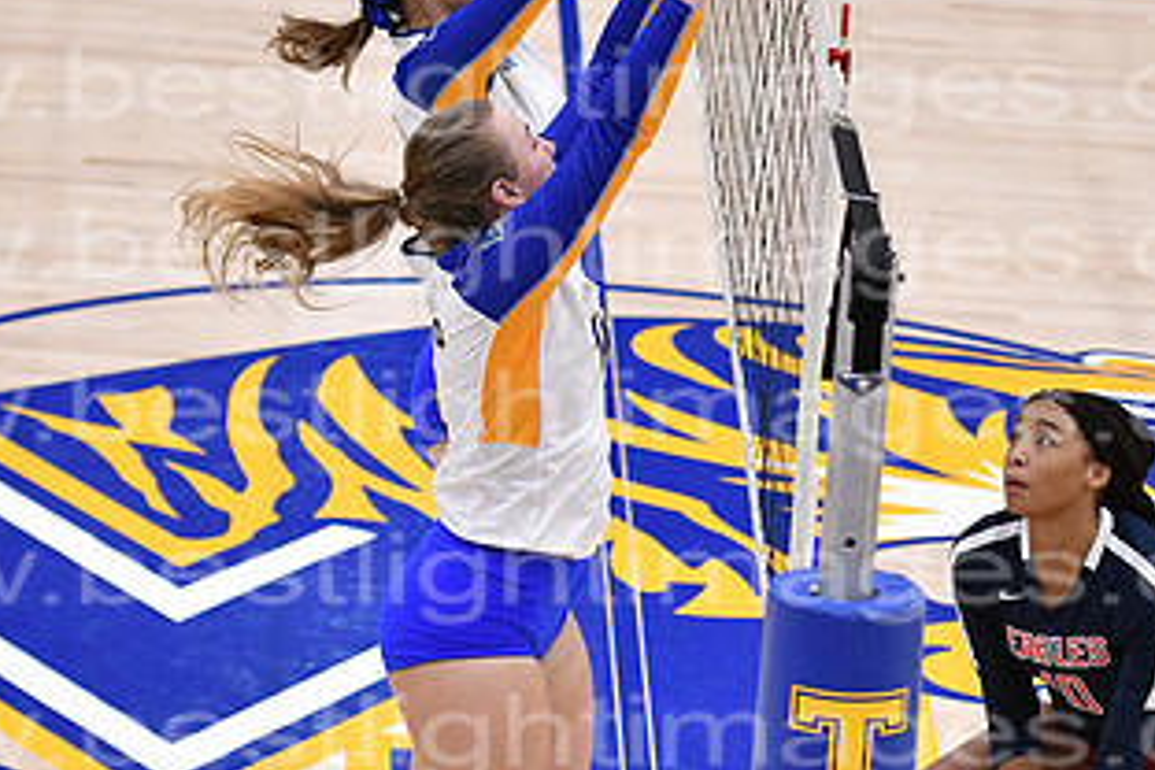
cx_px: 563
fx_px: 8758
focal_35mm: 273
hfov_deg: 7.5
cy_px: 335
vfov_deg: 5.0
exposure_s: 1/1000
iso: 6400
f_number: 3.2
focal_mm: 98
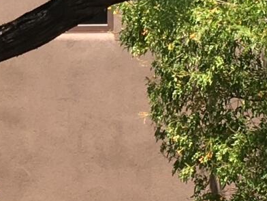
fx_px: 1712
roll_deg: +0.5
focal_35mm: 222
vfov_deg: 6.7
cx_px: -12
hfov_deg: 8.9
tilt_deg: +1.8
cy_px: 61
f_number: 2.2
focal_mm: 4.15
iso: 25
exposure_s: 1/591
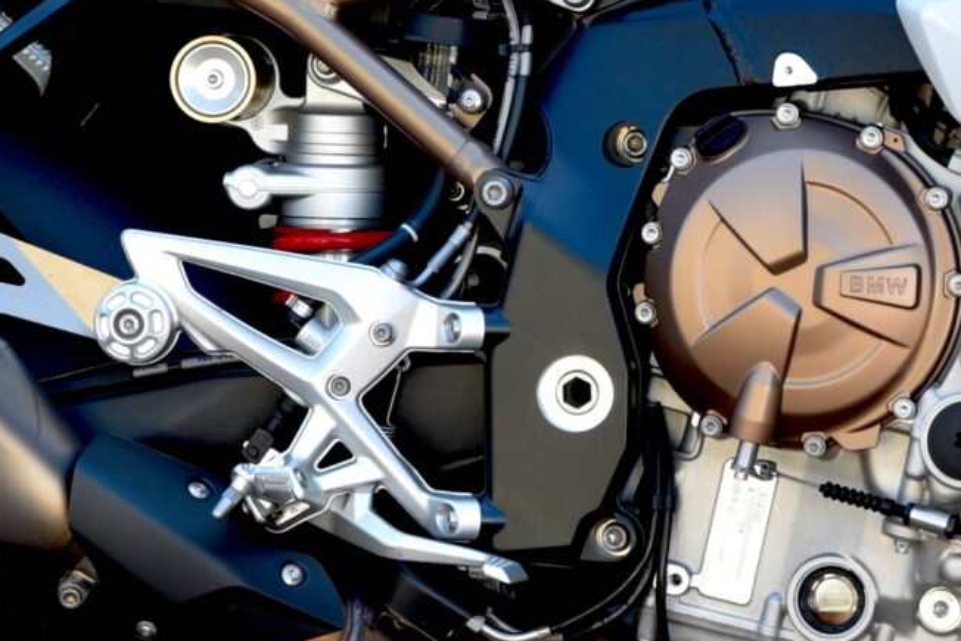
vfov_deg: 5.0
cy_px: 71
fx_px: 7342
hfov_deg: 7.5
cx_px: 840
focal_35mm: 275
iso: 100
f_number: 4.5
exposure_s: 1/80
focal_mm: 70
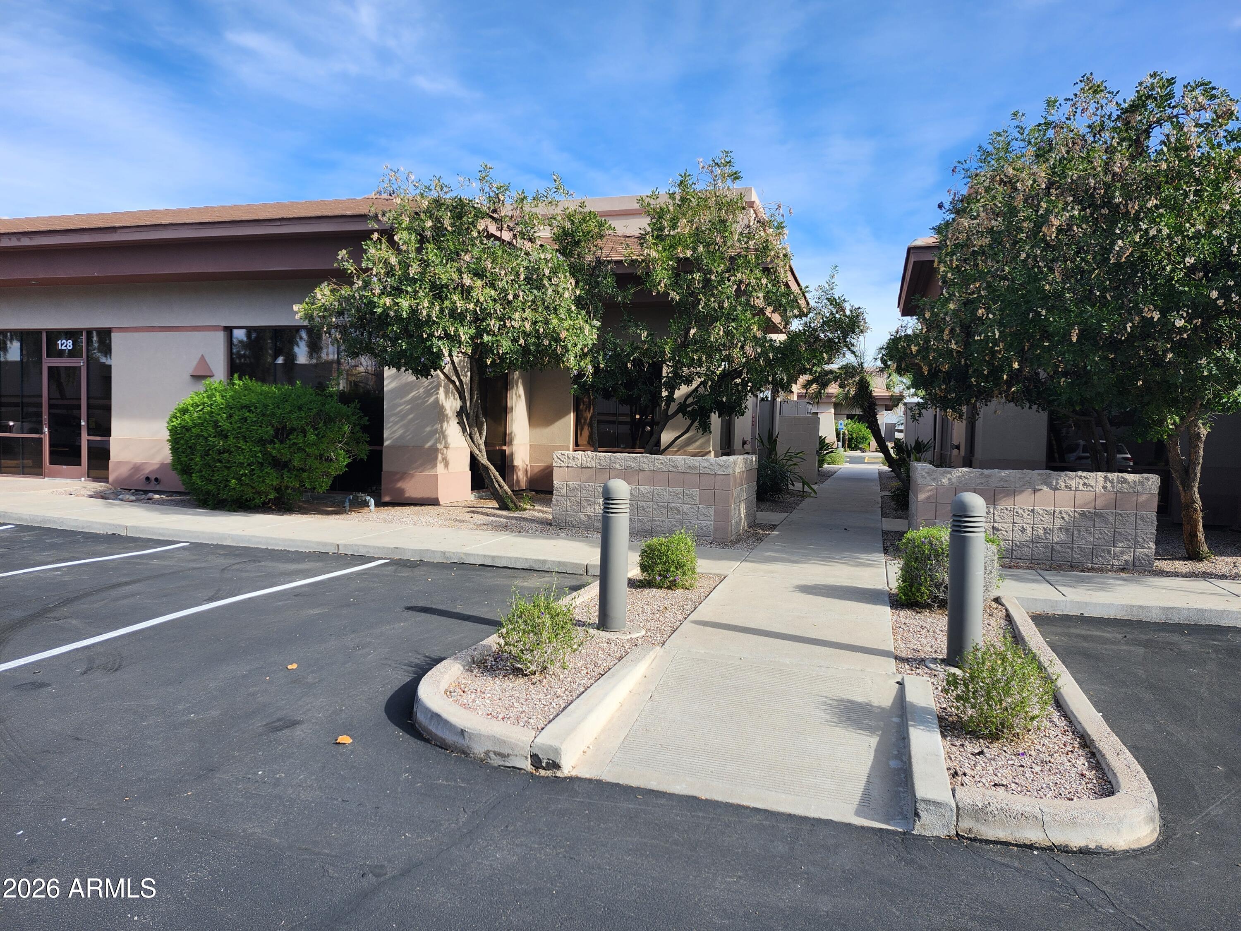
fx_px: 825
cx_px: 620
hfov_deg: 73.9
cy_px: 466
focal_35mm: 23
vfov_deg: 58.9
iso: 25
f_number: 1.8
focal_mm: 5.54
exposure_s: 1/792
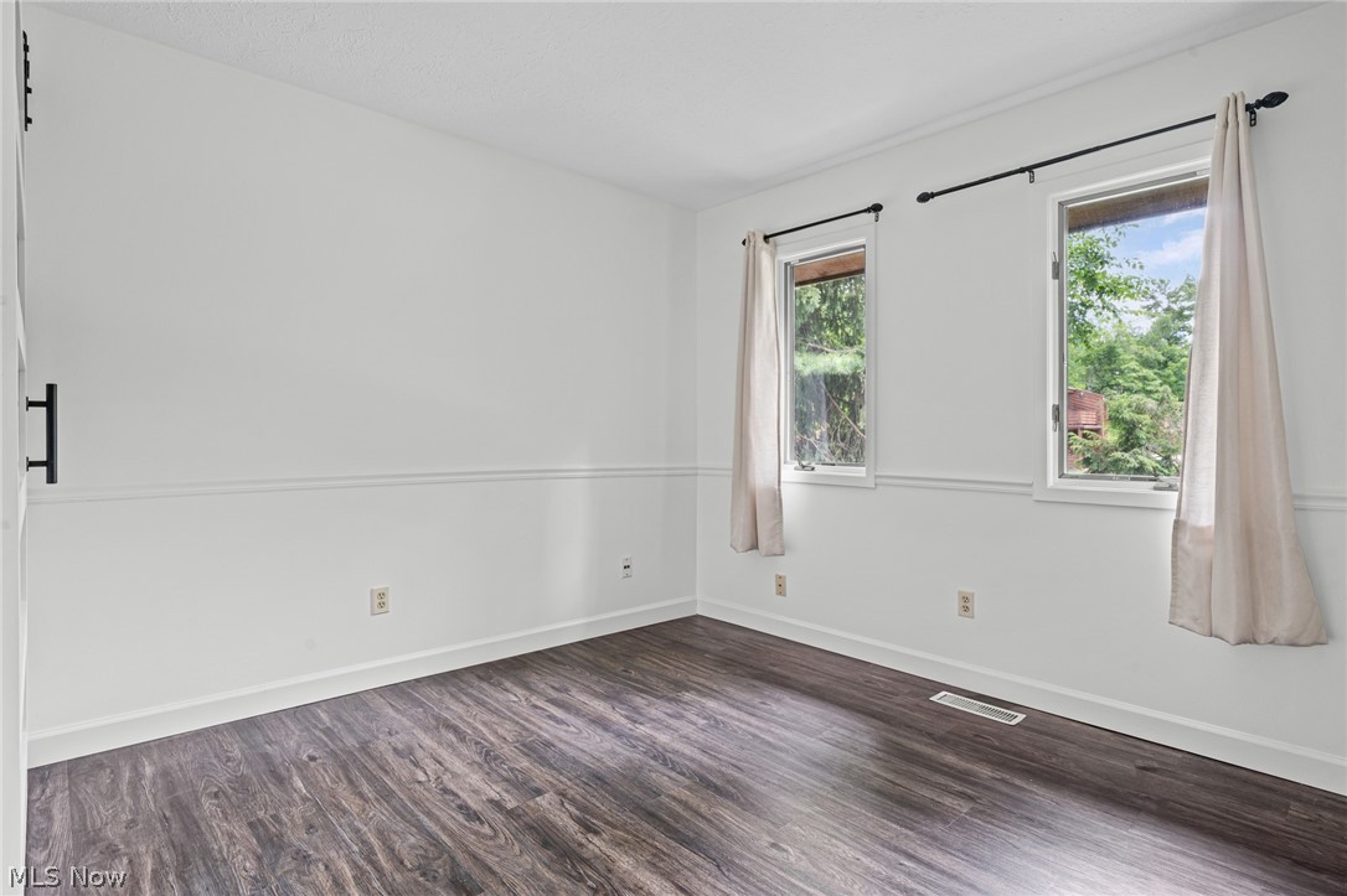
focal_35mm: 17
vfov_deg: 70.4
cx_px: 674
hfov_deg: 93.3
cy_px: 448
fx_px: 636
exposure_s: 1/1.25
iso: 250
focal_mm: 17
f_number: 9
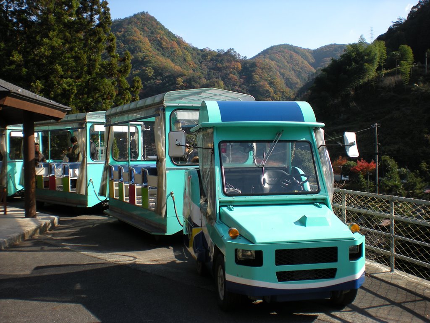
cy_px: 162
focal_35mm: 38
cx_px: 215
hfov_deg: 49.0
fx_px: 472
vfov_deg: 37.7
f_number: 4.6
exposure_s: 1/234
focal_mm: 6.3
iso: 64
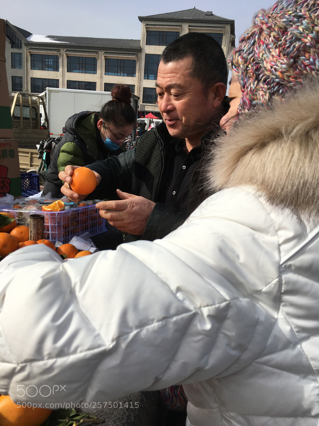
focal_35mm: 29
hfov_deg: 48.2
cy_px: 213
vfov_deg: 61.7
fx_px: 356
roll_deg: -5.5
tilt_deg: -13.2
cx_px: 160
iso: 25
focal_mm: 4.15
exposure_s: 1/2404
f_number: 2.2
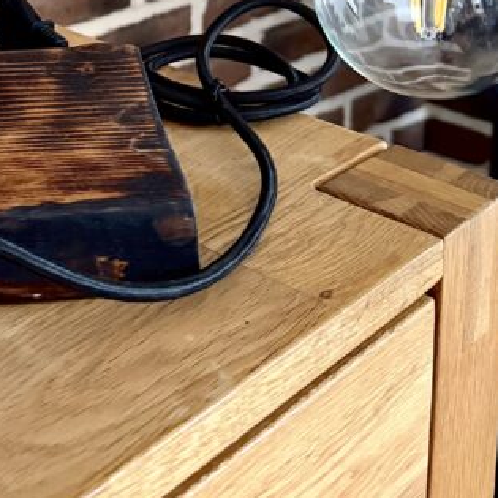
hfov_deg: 23.8
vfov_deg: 22.4
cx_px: -9
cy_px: -150
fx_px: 1123
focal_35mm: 69
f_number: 1.78
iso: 1000
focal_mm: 6.76
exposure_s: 1/35
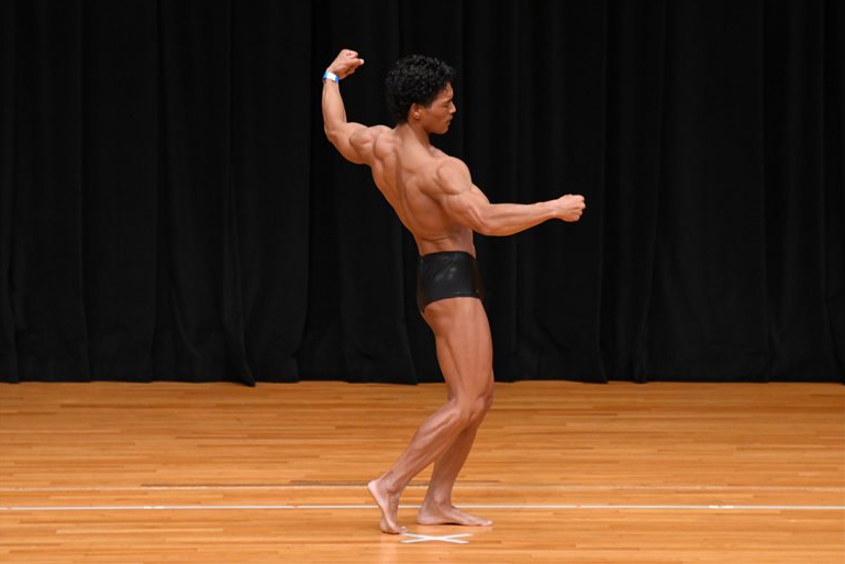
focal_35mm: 287
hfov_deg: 7.2
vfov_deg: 4.8
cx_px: 420
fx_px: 6737
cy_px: 281
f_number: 5.6
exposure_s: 1/400
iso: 3200
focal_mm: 190
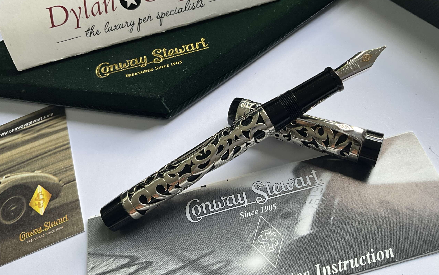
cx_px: 220
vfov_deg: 40.4
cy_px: 112
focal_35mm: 31
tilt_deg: -55.6
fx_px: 371
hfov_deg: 61.2
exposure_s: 1/122
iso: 32
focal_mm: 3
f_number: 1.8
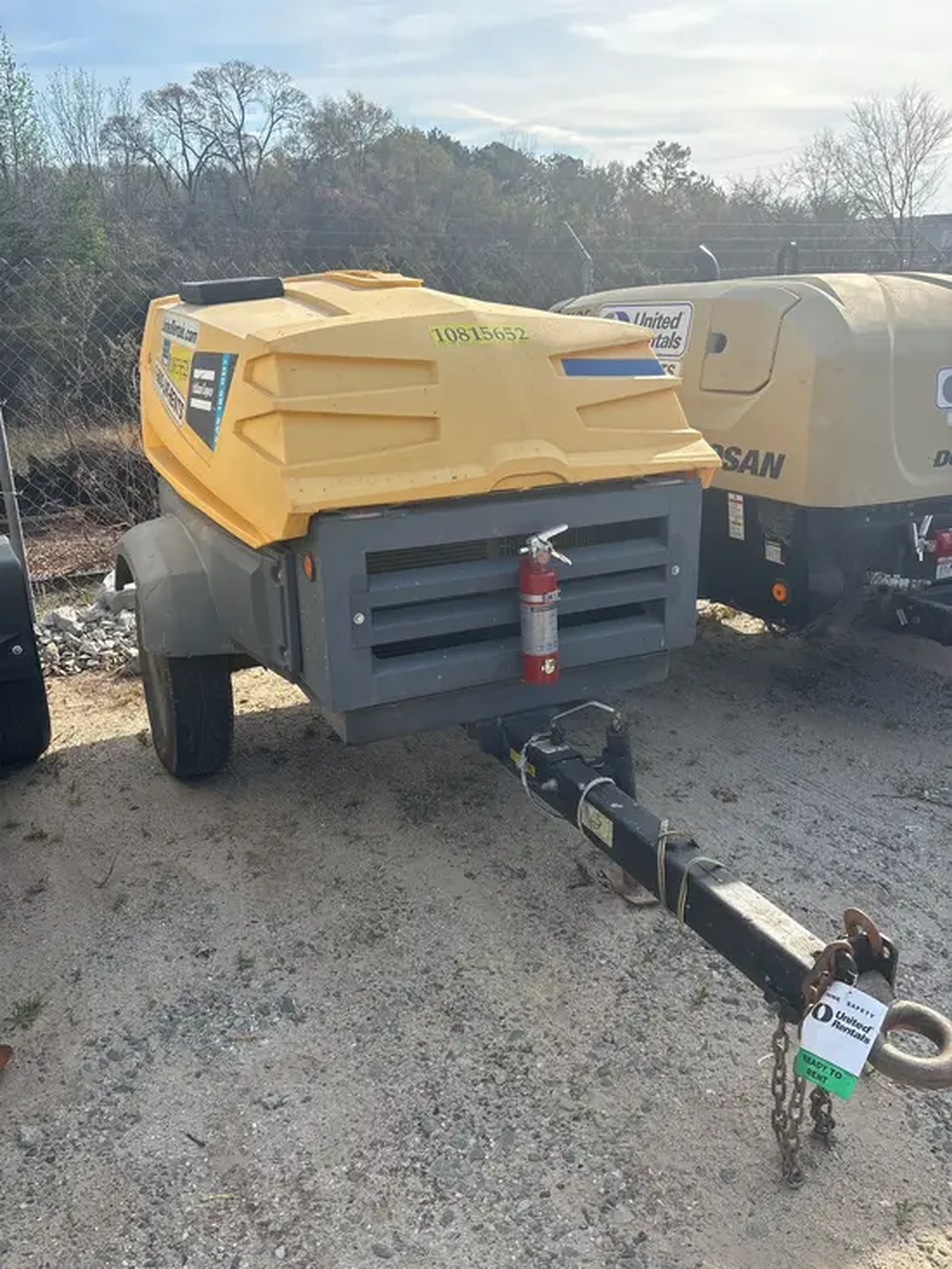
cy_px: 634
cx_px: 476
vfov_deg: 67.3
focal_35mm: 26
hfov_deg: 53.1
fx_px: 953
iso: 50
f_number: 1.6
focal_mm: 5.96
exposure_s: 1/1783
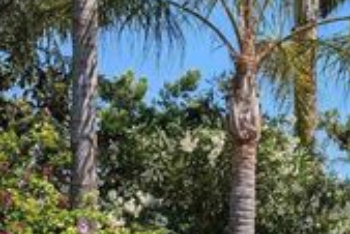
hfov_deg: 25.5
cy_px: 207
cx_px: 377
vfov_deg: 18.2
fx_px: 720
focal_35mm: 74
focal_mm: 6.9
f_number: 1.68
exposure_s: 1/858
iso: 19
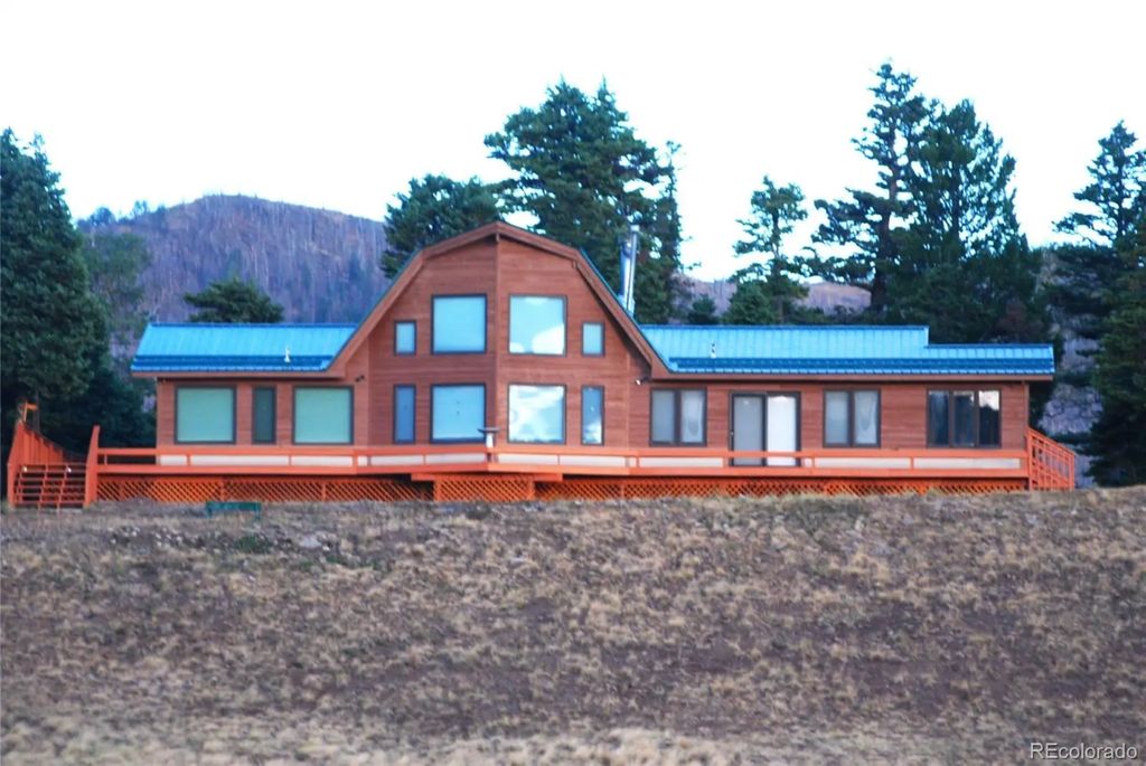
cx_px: 573
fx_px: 5258
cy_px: 383
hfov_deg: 12.4
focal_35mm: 165
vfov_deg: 8.3
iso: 320
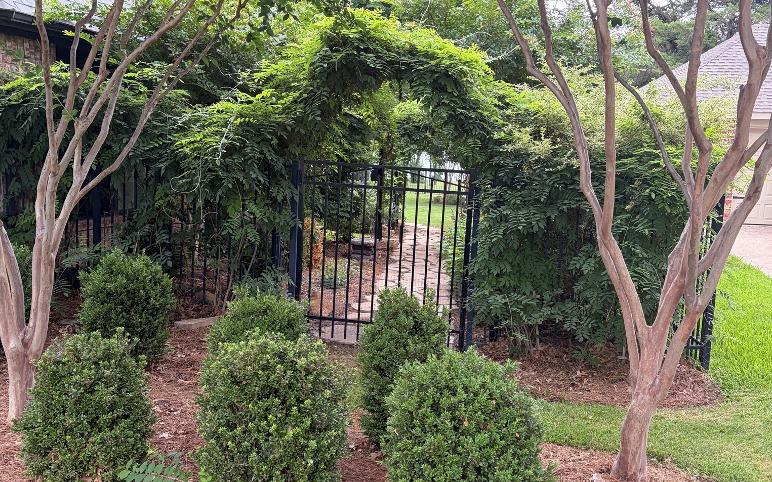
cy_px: 252
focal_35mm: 37
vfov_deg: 34.4
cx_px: 385
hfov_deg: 52.8
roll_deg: -2.5
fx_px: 778
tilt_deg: -8.1
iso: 50
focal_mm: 5.96
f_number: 1.6
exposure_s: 1/187
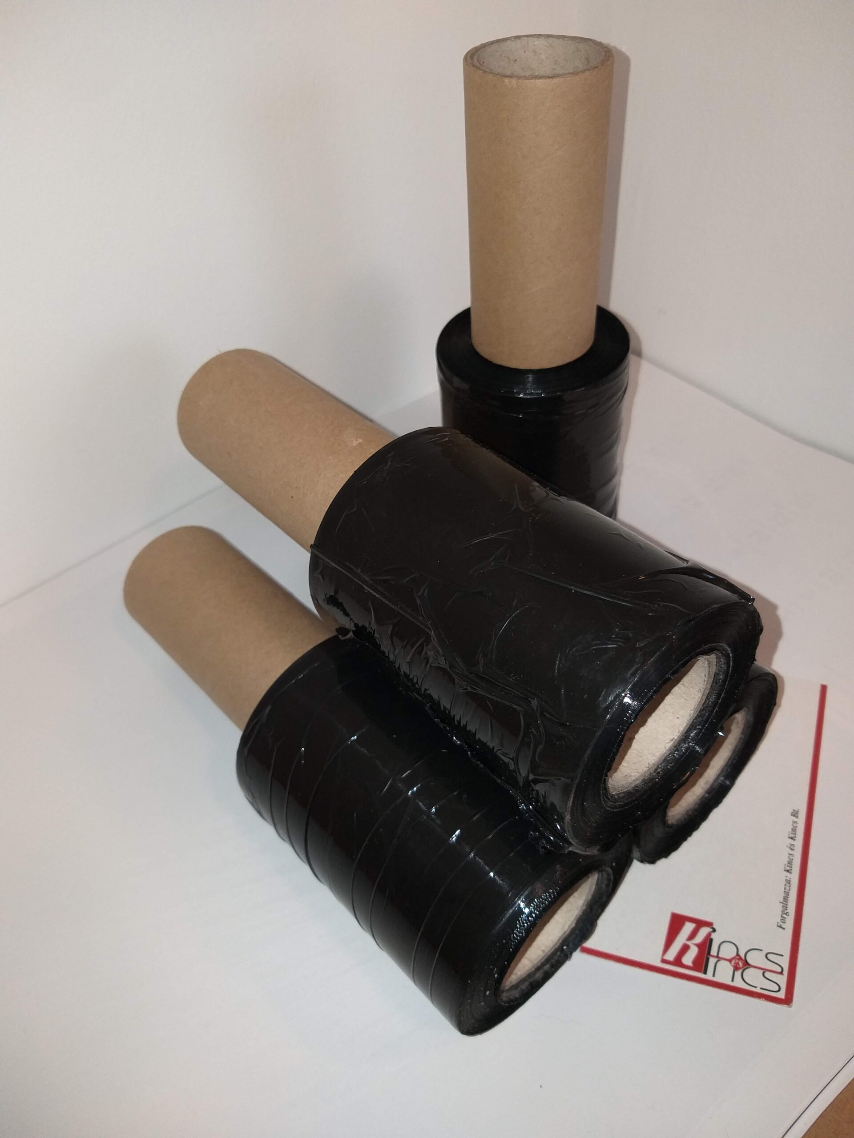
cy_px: 569
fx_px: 855
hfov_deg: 53.1
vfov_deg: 67.3
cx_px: 427
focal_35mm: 26
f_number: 1.7
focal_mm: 3.93
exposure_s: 1/120
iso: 50
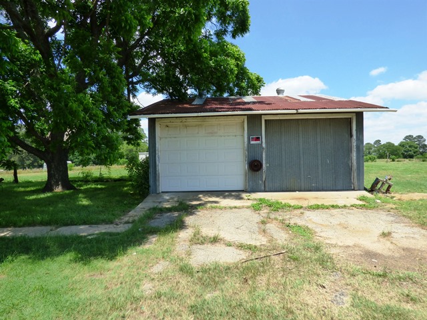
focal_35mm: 20
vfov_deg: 66.0
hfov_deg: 81.7
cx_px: 214
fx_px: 247
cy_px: 160
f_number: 4.5
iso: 200
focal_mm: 3.58
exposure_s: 1/800
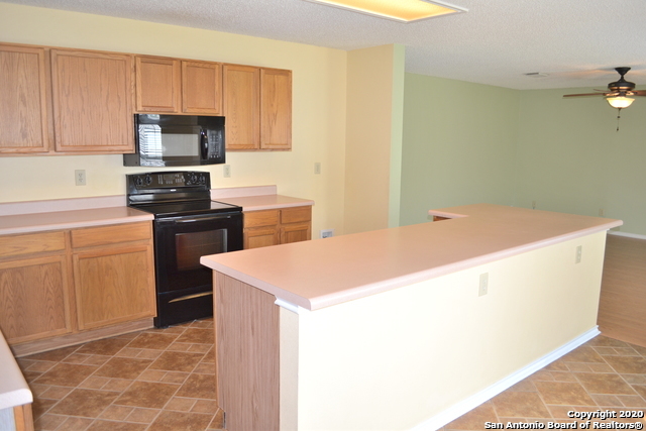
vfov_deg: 48.0
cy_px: 216
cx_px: 323
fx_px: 485
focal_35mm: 27
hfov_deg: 67.4
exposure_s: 1/125
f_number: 4
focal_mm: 18
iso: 250
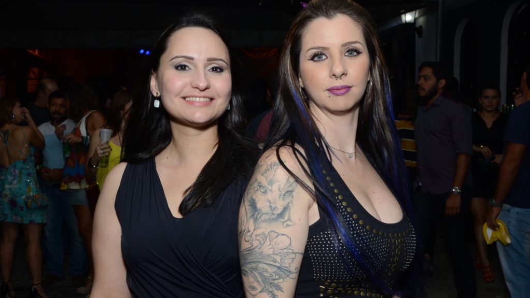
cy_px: 157
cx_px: 265
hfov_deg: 46.4
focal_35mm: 44
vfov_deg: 27.1
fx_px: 618
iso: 800
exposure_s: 1/125
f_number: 11
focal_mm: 28
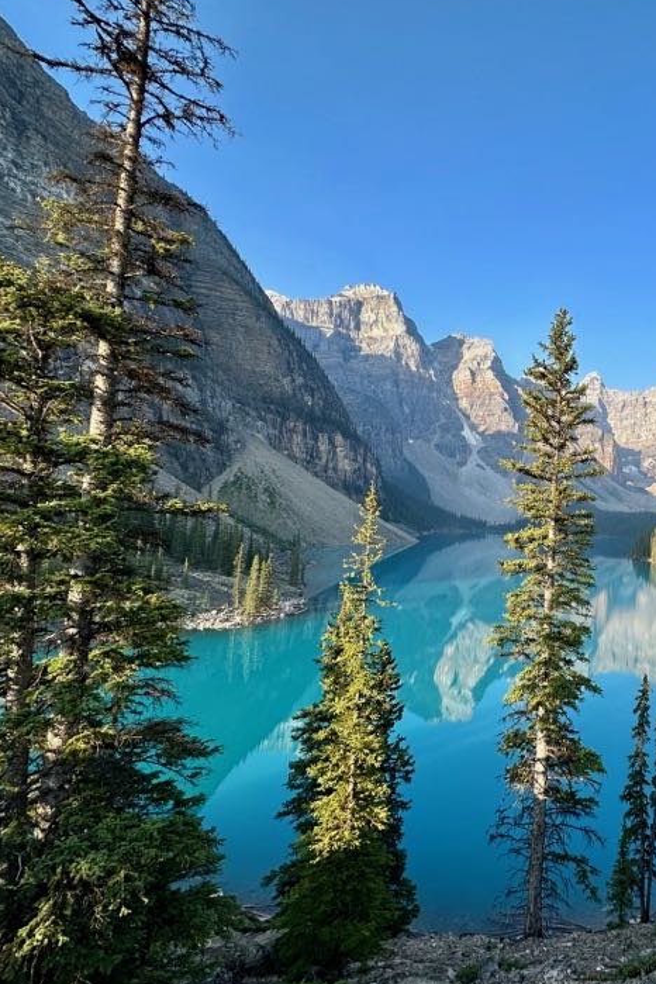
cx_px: 607
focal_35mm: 20
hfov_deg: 53.1
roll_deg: -1.8
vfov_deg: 84.0
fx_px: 547
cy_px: 486
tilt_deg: +3.4
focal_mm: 2.22
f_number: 2.2
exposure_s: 1/729
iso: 50
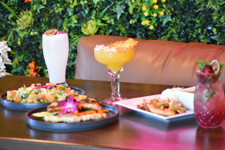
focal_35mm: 153
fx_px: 956
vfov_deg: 9.0
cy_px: 75
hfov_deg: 13.4
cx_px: 112
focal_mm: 102
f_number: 4.8
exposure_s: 1/125
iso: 3200
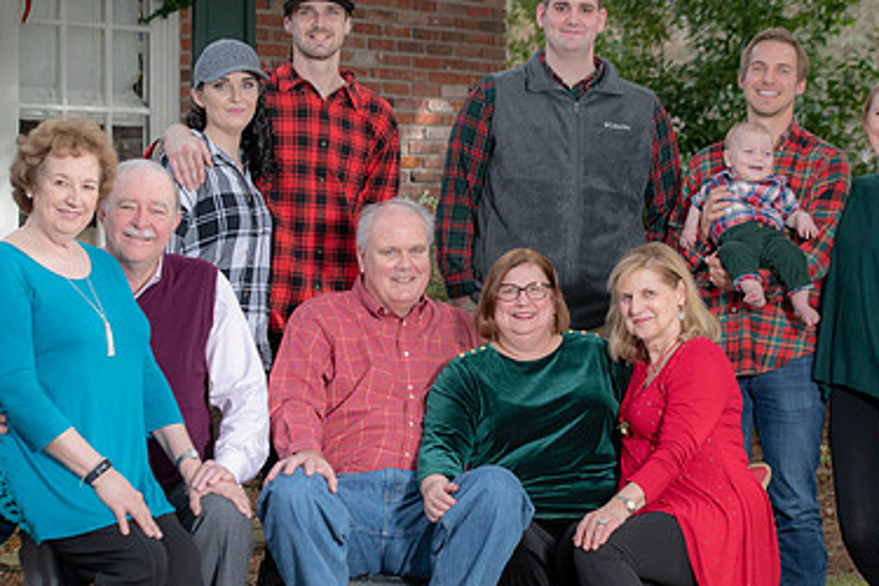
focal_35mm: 116
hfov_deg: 17.6
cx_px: 448
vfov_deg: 11.8
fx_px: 2832
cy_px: 367
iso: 320
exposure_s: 1/250
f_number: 5.6
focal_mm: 75
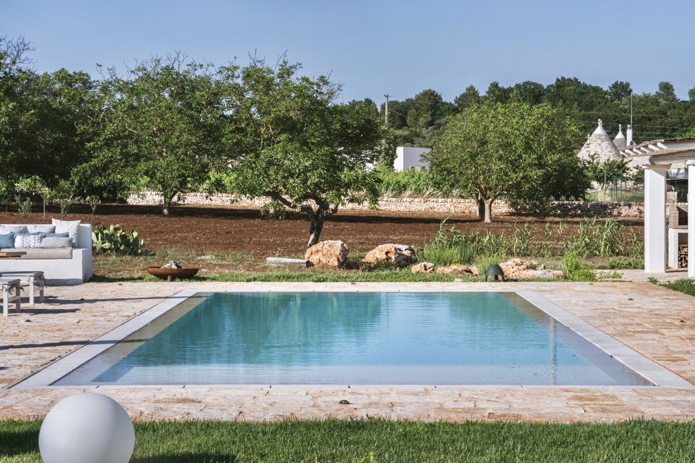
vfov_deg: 16.7
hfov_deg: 24.8
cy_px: 232
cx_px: 348
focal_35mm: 82
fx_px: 1583
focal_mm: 82
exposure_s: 1/500
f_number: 16
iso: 500
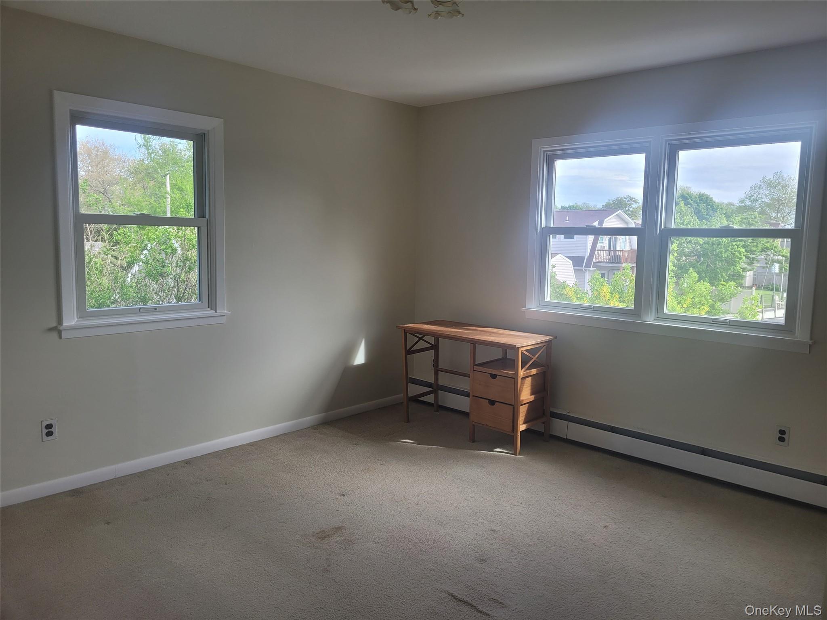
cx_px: 414
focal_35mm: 26
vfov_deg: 53.1
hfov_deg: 67.3
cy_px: 310
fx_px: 621
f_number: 1.8
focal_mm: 5.4
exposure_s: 1/124
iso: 40
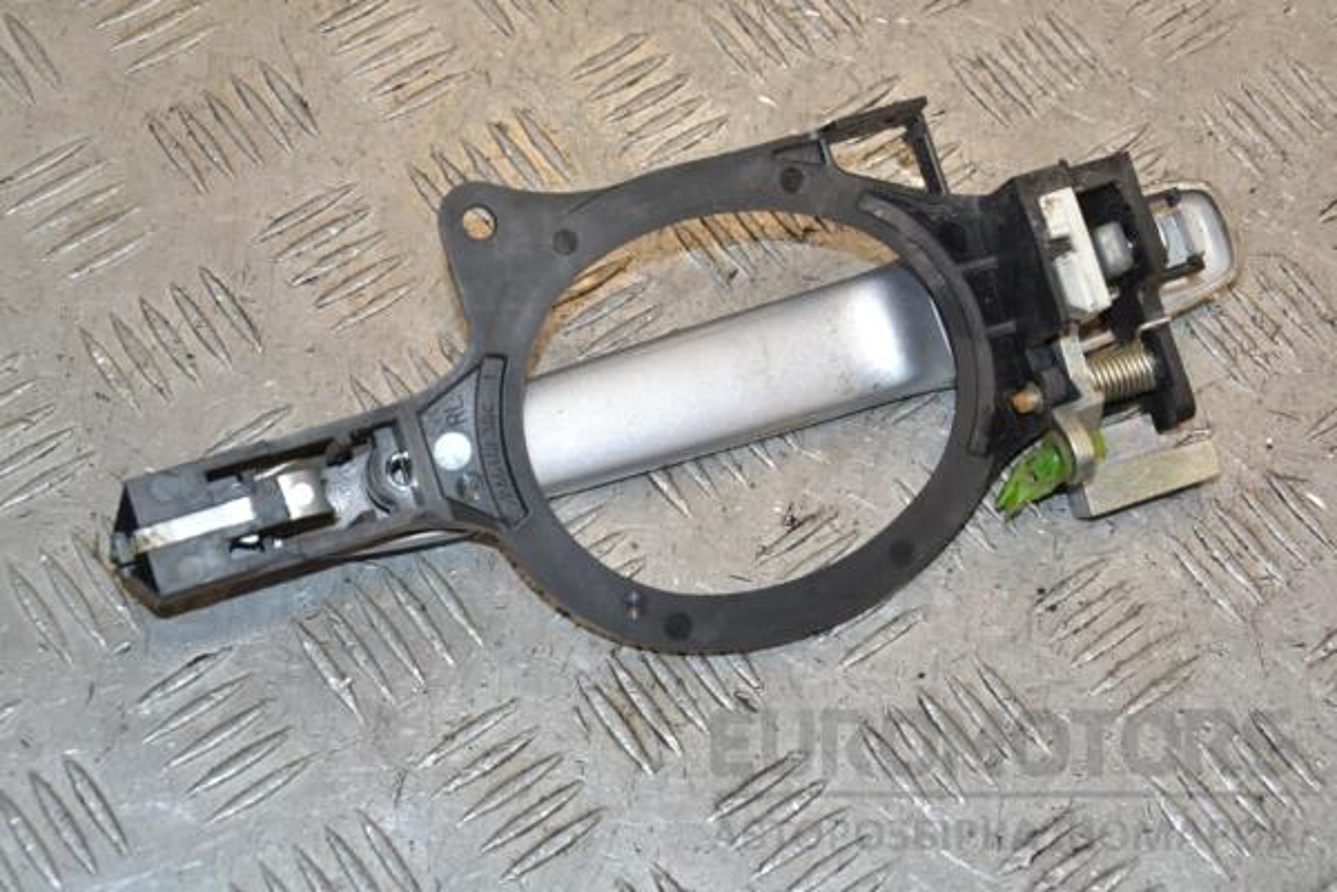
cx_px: 668
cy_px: 446
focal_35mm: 72
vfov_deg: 18.9
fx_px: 2674
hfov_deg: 28.1
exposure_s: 1/200
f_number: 9
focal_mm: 48
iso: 800
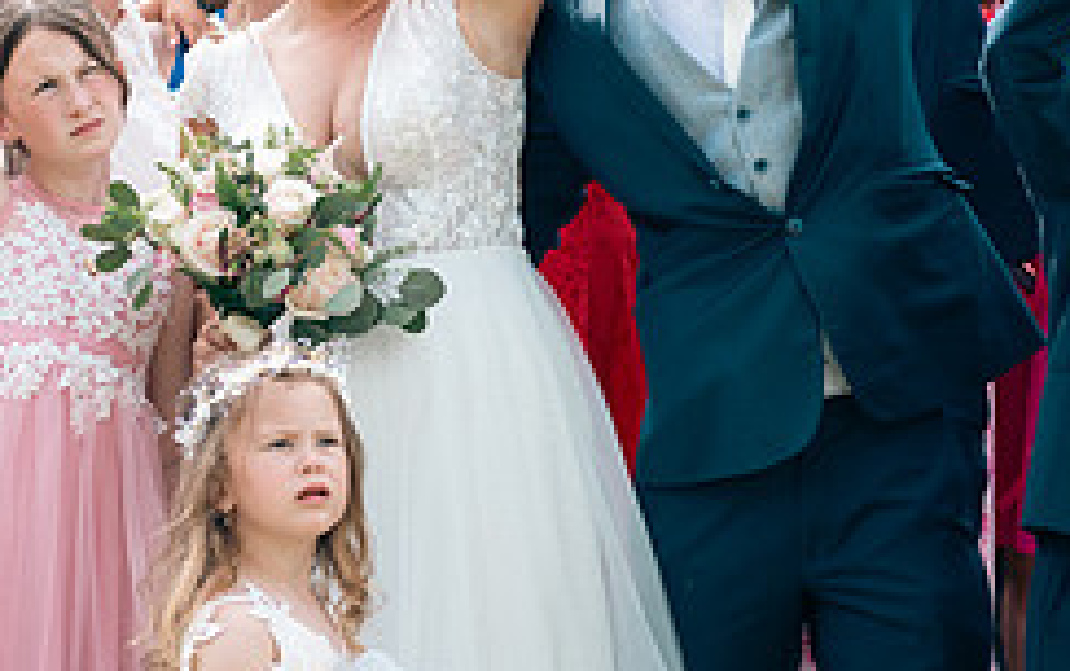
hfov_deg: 13.9
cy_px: 160
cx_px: 355
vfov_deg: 8.7
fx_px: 4378
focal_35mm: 150
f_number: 3.5
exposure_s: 1/320
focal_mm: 62
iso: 100
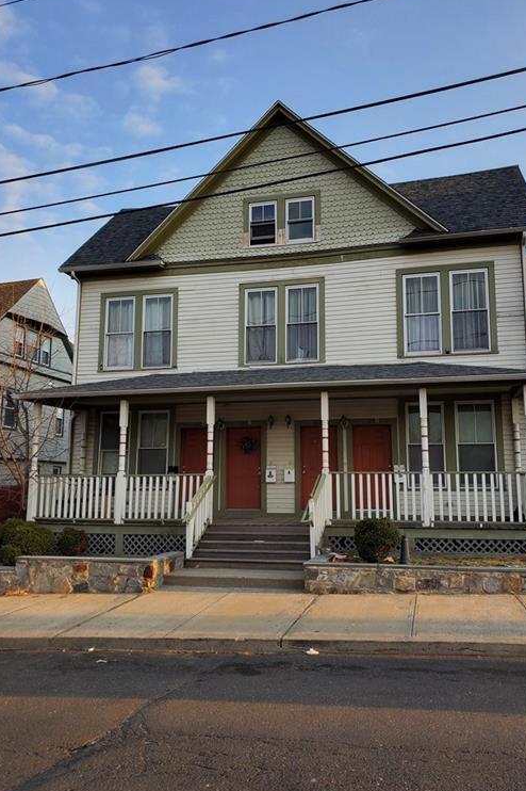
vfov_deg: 65.5
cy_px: 398
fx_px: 614
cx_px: 285
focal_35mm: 28
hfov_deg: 46.3
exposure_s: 1/361
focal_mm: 4.3
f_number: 2.4
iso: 50
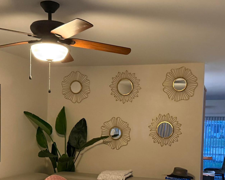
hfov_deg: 34.7
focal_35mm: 54
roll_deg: -1.8
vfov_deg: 27.7
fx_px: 360
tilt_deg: -2.6
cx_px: 118
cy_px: 139
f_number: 1.78
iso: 640
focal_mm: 6.76
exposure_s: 1/47
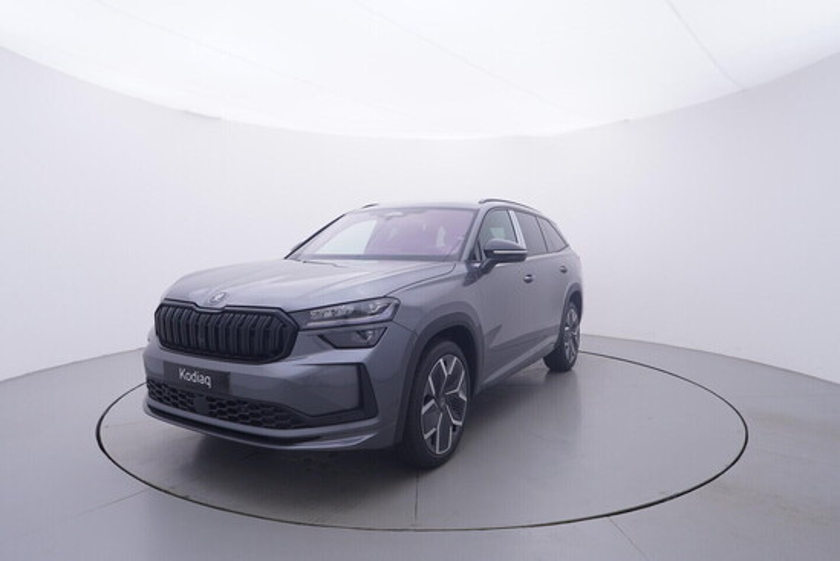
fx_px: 525
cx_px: 420
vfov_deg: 56.2
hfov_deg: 77.3
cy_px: 280
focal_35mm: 22
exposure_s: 1/80
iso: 200
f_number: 5
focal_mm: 15
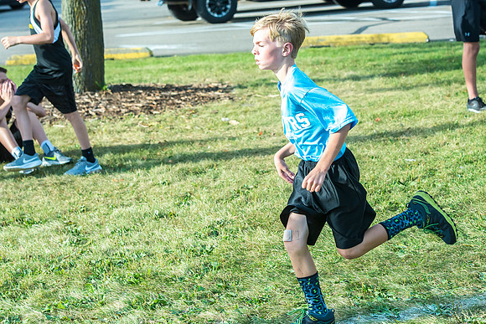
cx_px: 243
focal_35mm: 104
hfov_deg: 19.7
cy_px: 129
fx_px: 1399
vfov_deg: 13.2
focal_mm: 86
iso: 2000
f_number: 6.3
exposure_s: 1/3200
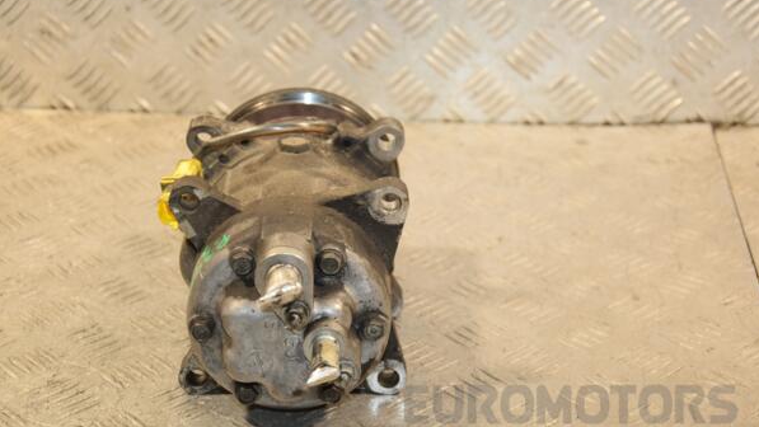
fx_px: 1590
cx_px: 380
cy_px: 235
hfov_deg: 26.8
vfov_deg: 15.3
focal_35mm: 79
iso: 800
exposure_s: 1/200
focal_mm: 50
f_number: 5
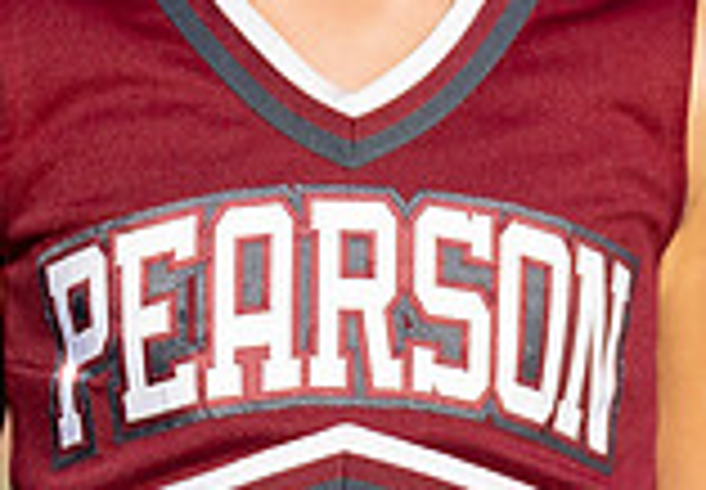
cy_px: -78
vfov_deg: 2.2
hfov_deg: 3.1
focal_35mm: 652
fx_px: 12951
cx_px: 466
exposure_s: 1/1000
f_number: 2.8
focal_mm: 158
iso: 100
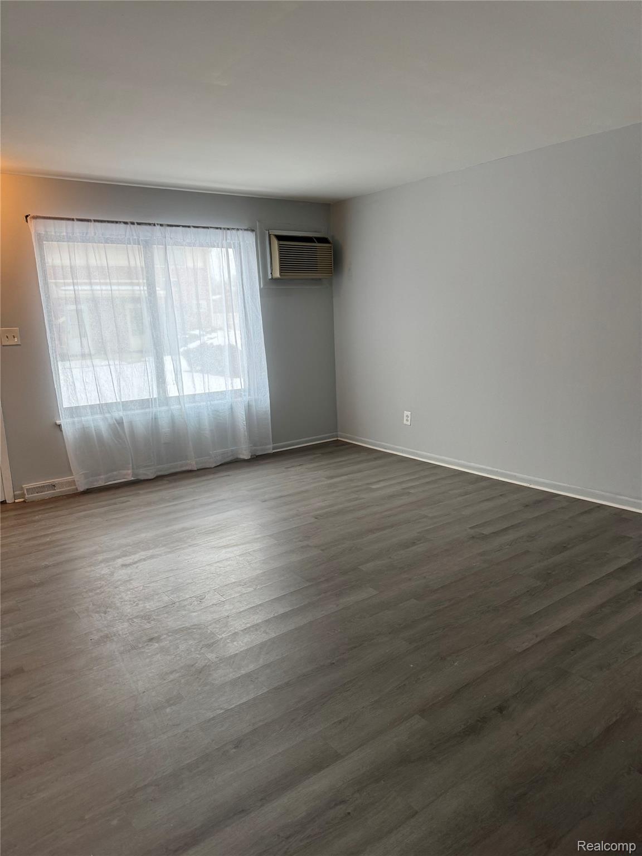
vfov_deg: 71.6
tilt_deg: -11.9
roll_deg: +0.7
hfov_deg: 56.8
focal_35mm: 24
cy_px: 428
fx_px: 593
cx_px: 321
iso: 160
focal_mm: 6.76
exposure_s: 1/121
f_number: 1.78
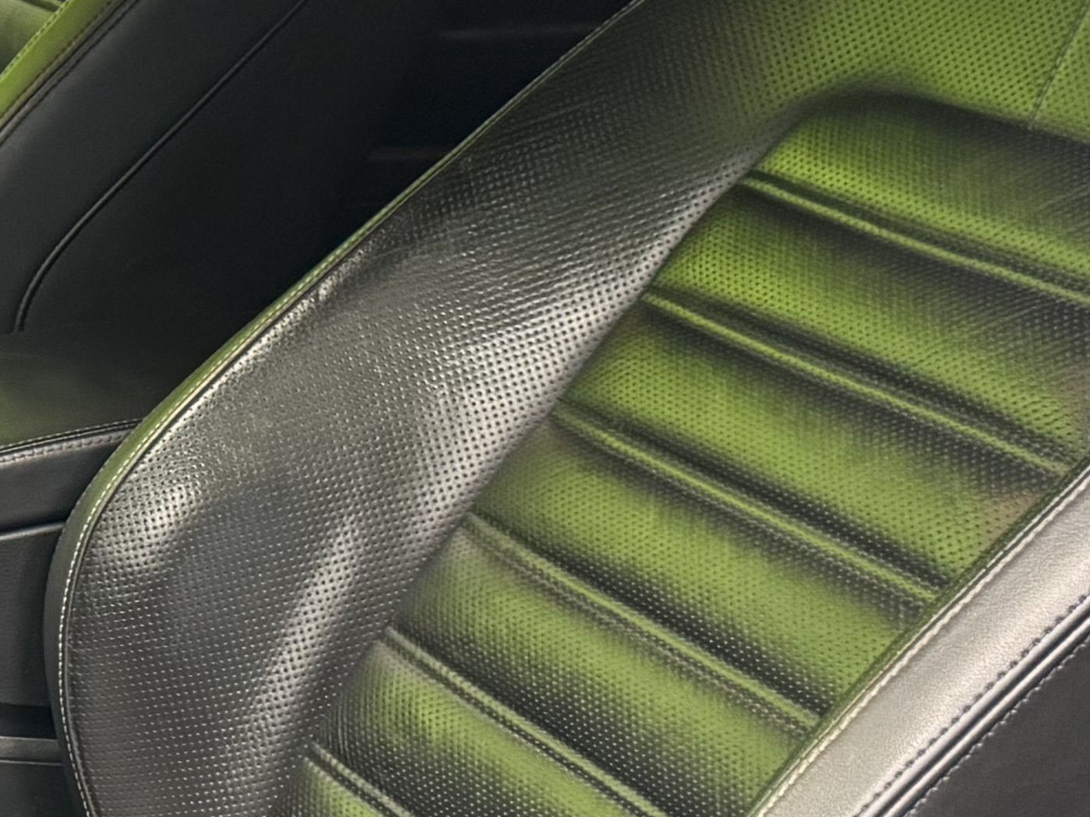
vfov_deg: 15.1
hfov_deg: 18.8
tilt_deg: -15.7
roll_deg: -1.3
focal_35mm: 98
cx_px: -249
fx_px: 3086
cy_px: 509
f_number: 1.78
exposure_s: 1/33
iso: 640
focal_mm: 6.76
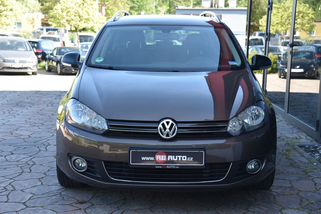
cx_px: 160
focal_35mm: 62
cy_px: 107
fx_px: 553
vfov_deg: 21.9
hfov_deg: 32.4
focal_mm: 62
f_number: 6.3
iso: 500
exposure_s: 1/160
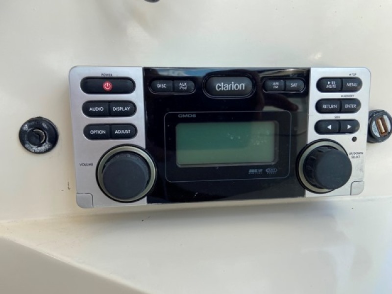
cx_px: 196
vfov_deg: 53.1
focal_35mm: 26
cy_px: 147
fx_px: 294
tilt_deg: -12.3
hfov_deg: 67.3
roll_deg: +0.6
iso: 32
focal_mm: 4.25
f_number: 1.8
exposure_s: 1/693
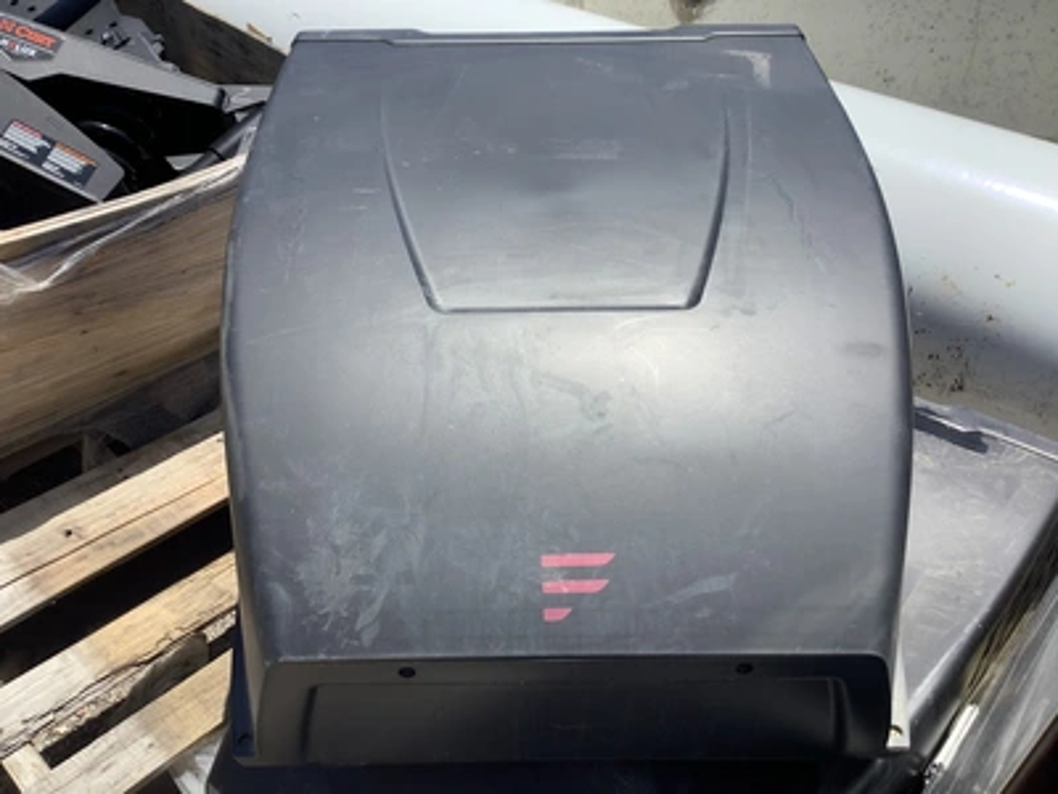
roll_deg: -2.3
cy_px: 397
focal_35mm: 31
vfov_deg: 45.4
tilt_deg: -38.6
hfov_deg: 58.4
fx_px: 947
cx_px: 529
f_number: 2.4
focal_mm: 3.3
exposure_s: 1/1294
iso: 25
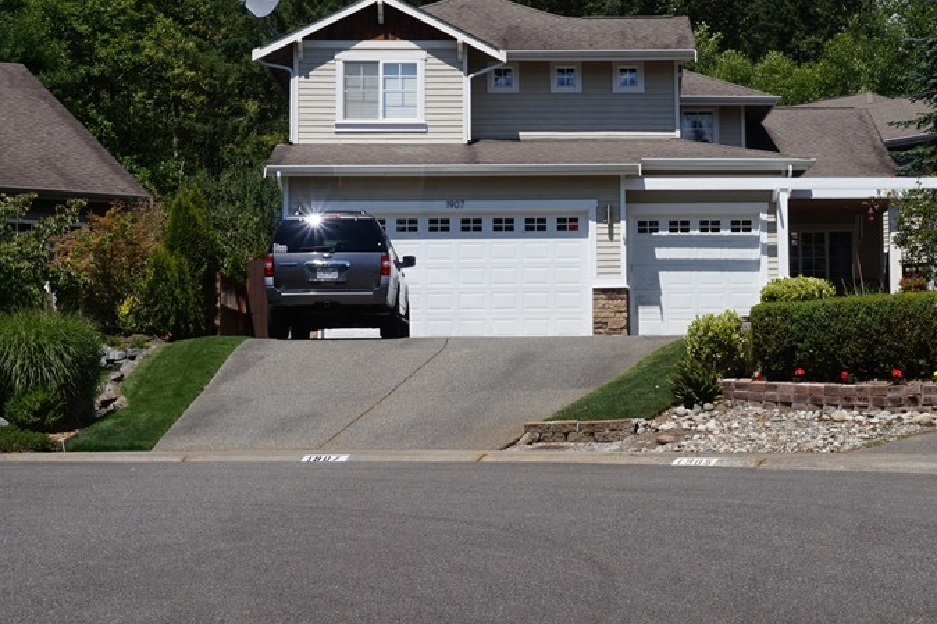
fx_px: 2077
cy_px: 240
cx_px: 683
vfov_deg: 17.1
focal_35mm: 80
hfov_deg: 25.2
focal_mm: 33
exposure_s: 1/160
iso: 100
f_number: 14
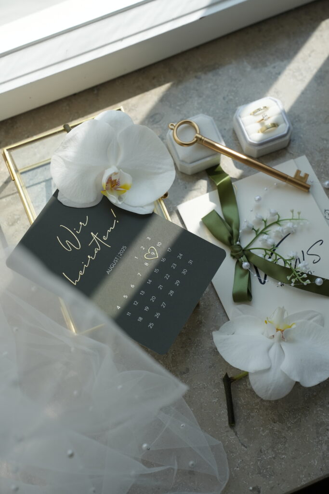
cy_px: 247
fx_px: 959
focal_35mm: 70
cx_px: 164
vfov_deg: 28.8
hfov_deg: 19.5
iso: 250
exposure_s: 1/1600
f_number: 4
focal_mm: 70
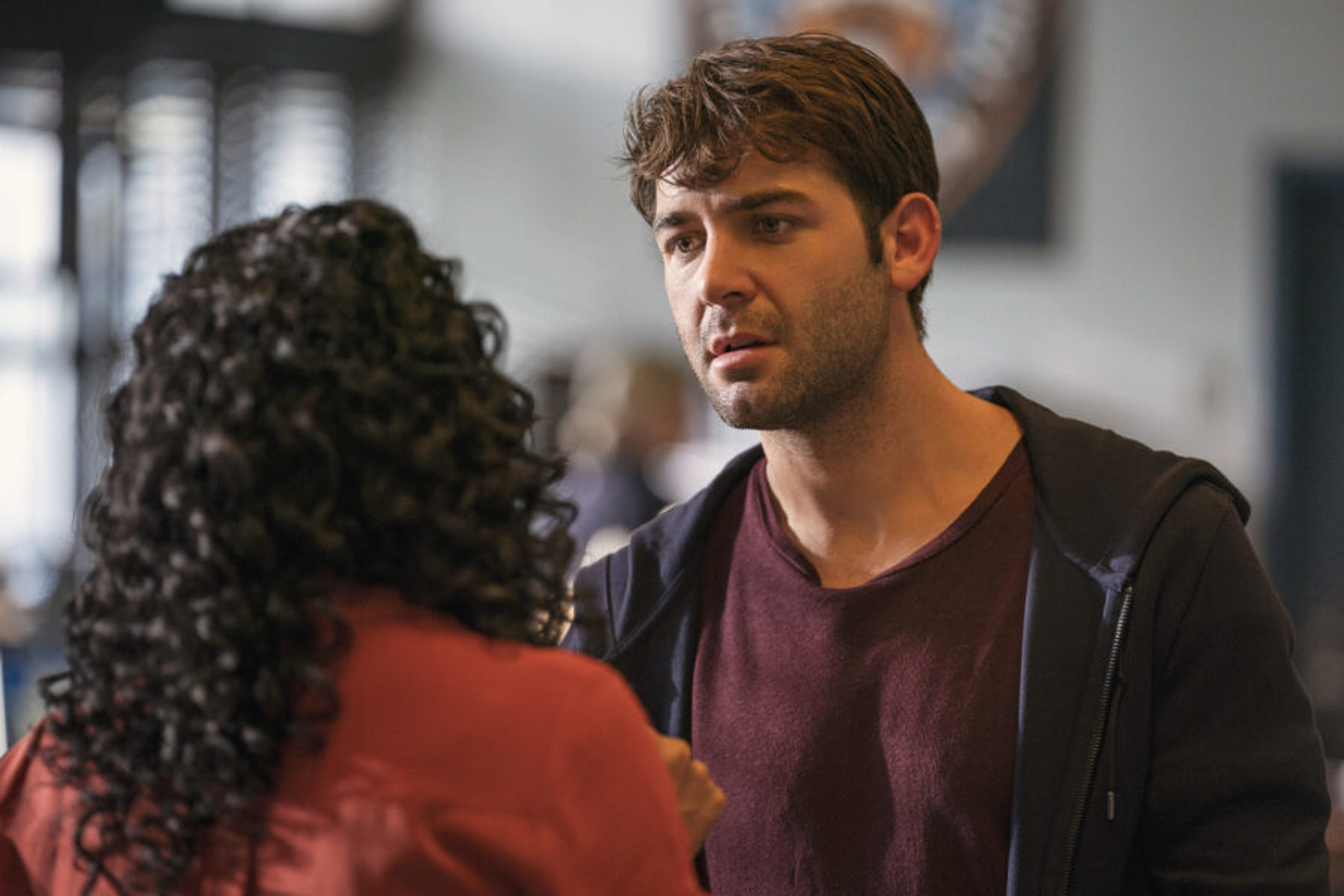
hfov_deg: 11.1
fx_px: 6943
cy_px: 448
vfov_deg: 7.4
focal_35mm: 186
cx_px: 672
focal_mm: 186
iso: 640
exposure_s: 1/320
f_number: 3.2
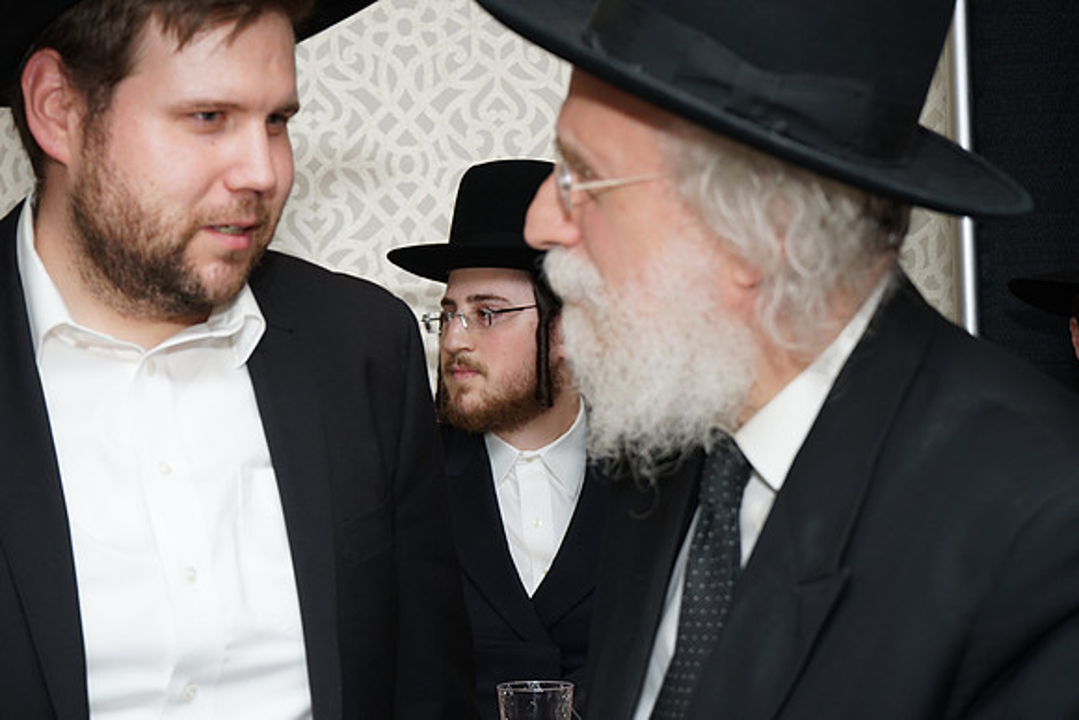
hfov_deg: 28.8
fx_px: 2098
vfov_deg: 19.5
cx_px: 540
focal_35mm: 70
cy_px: 360
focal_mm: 70
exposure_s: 1/125
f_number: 7.1
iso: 640
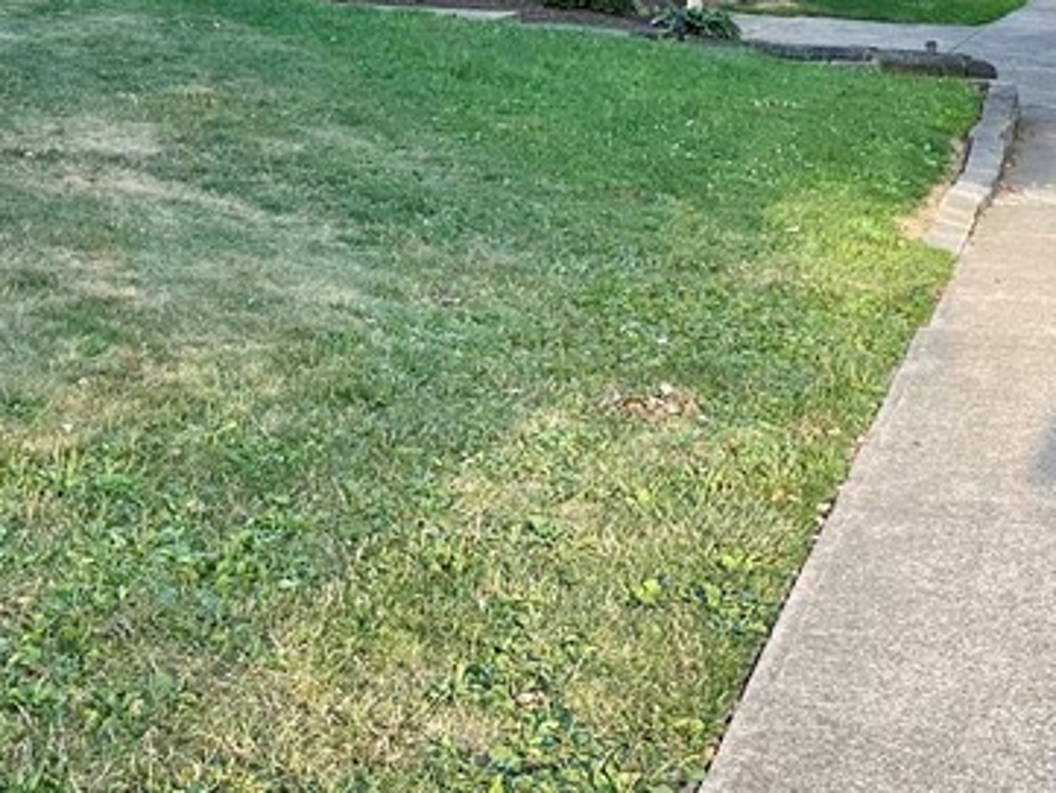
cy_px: -3
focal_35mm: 68
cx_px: 497
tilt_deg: -6.3
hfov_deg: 28.5
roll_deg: +0.2
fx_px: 2075
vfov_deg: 20.9
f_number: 1.78
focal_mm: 6.86
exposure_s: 1/331
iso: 80
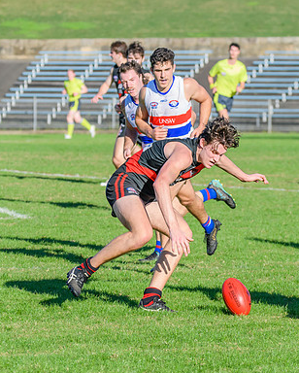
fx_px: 4230
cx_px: 204
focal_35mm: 383
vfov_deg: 5.0
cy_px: 220
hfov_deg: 4.0
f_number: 7.1
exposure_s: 1/2000
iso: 800
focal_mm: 190
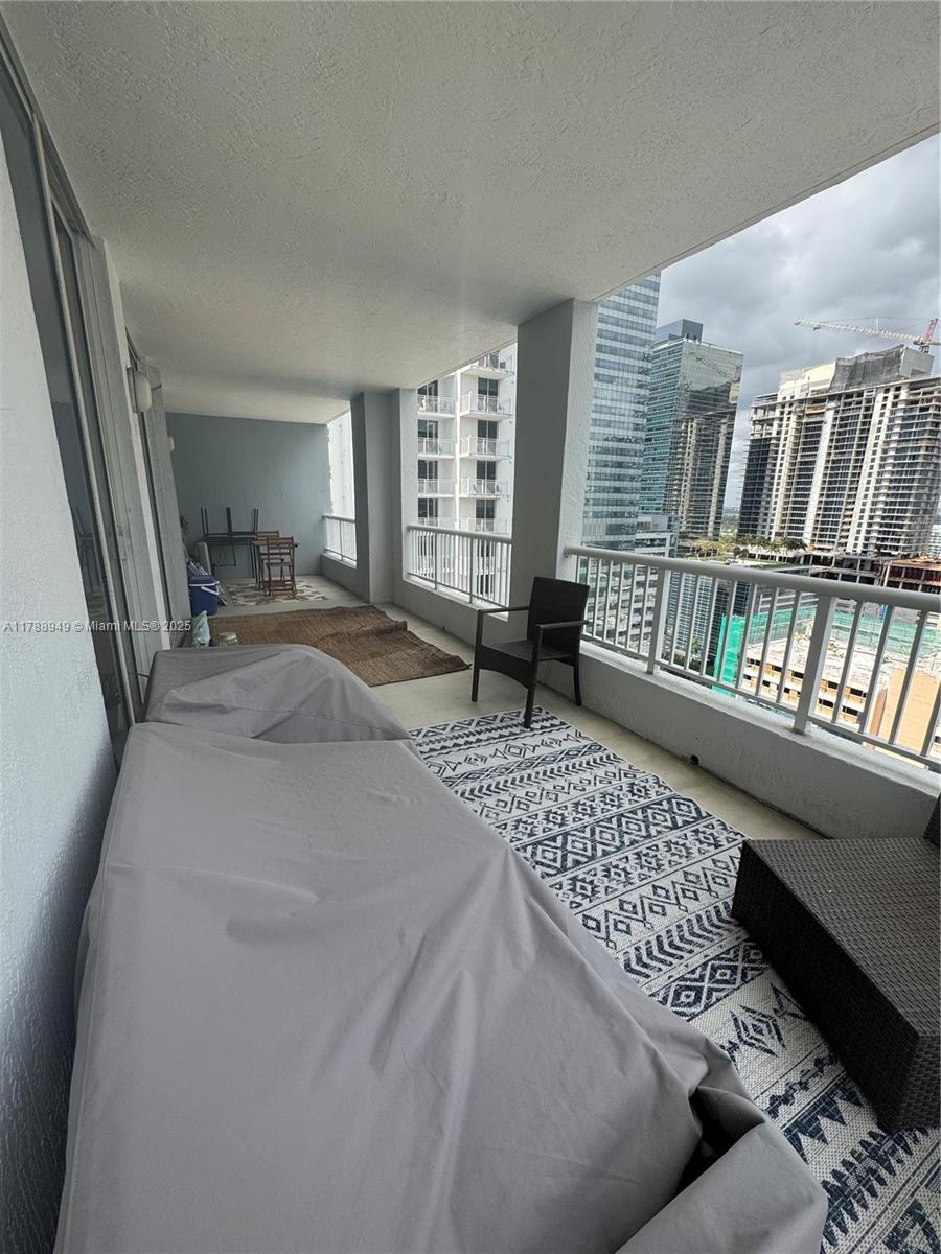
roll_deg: -0.2
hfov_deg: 85.7
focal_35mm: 14
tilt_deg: -14.2
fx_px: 507
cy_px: 627
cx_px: 470
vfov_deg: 102.1
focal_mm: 2.22
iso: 40
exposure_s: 1/641
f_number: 2.2
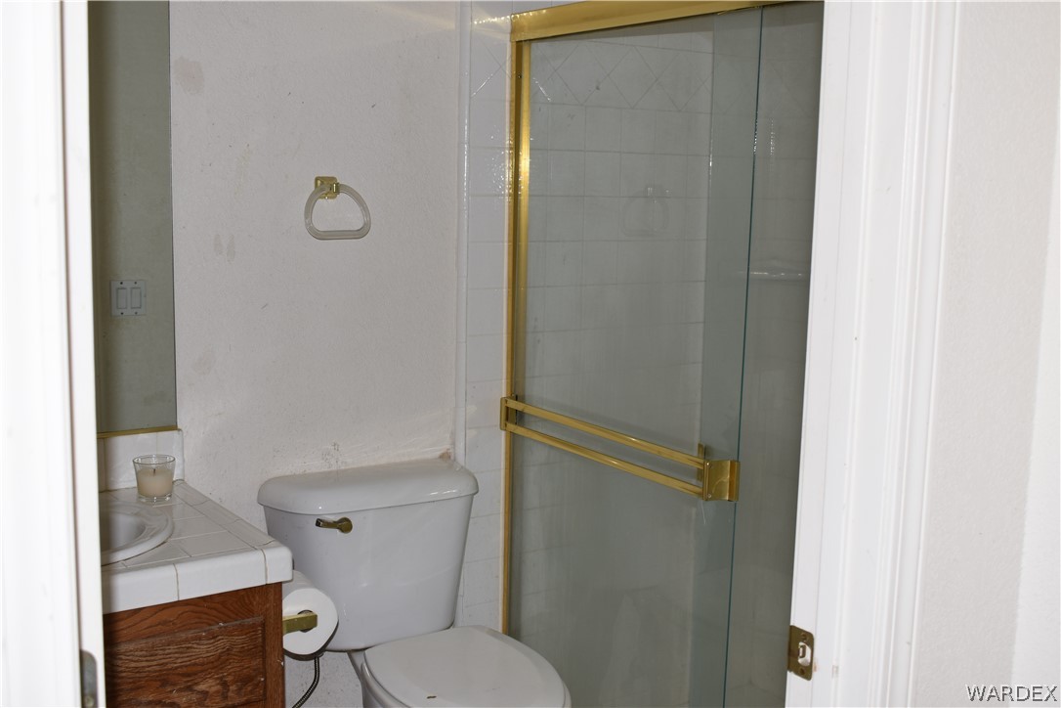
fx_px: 1194
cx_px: 530
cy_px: 354
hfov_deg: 47.9
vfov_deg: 33.0
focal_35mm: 40
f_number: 5.6
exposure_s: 1/30
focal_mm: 27
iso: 200
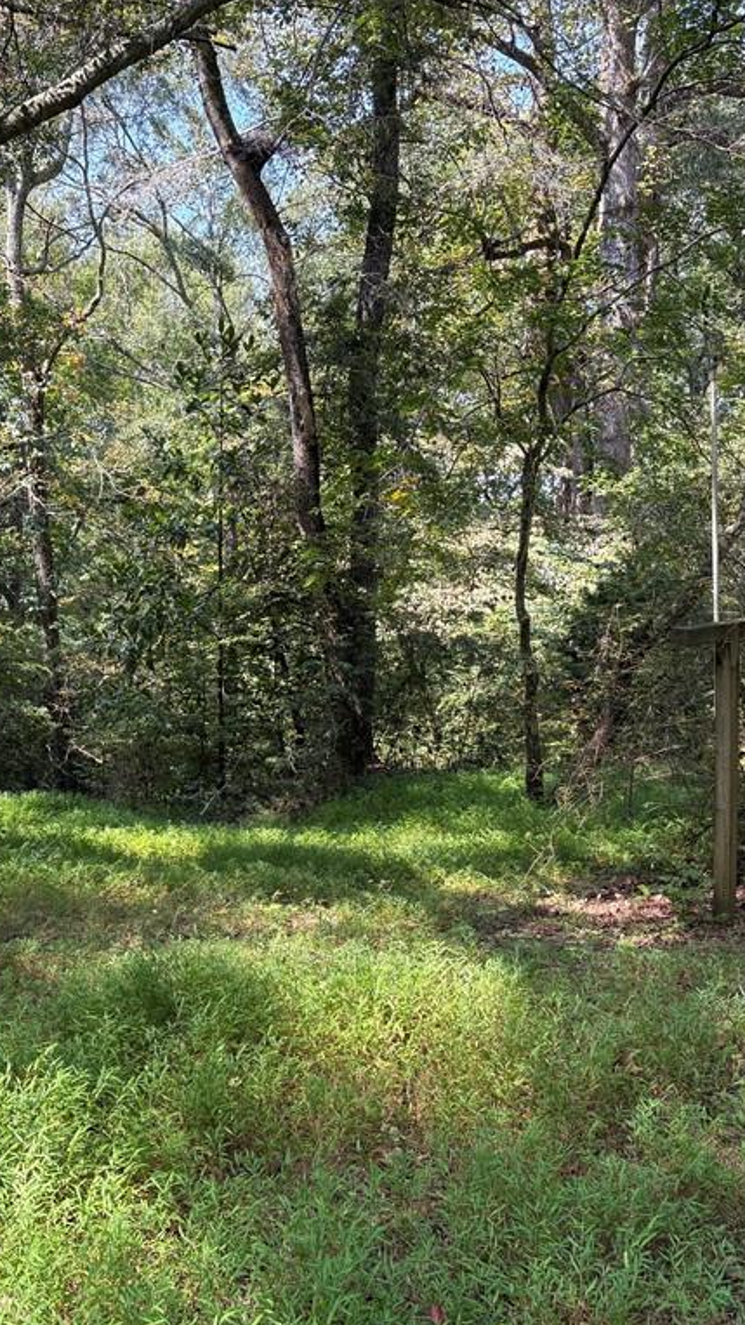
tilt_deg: -2.2
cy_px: 662
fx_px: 1335
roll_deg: -0.8
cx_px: 170
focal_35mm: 38
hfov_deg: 30.6
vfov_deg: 52.8
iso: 64
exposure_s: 1/320
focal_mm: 5.96
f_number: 1.6
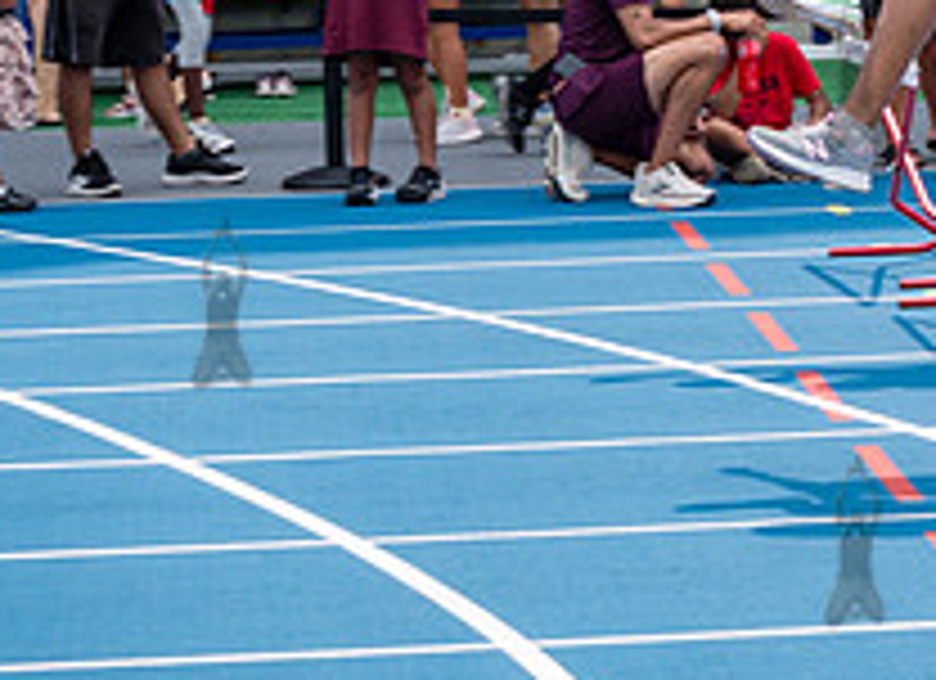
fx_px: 5266
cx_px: 1062
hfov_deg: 10.0
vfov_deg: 7.3
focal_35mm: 197
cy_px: -56
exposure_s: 1/320
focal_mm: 59
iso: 100
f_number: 5
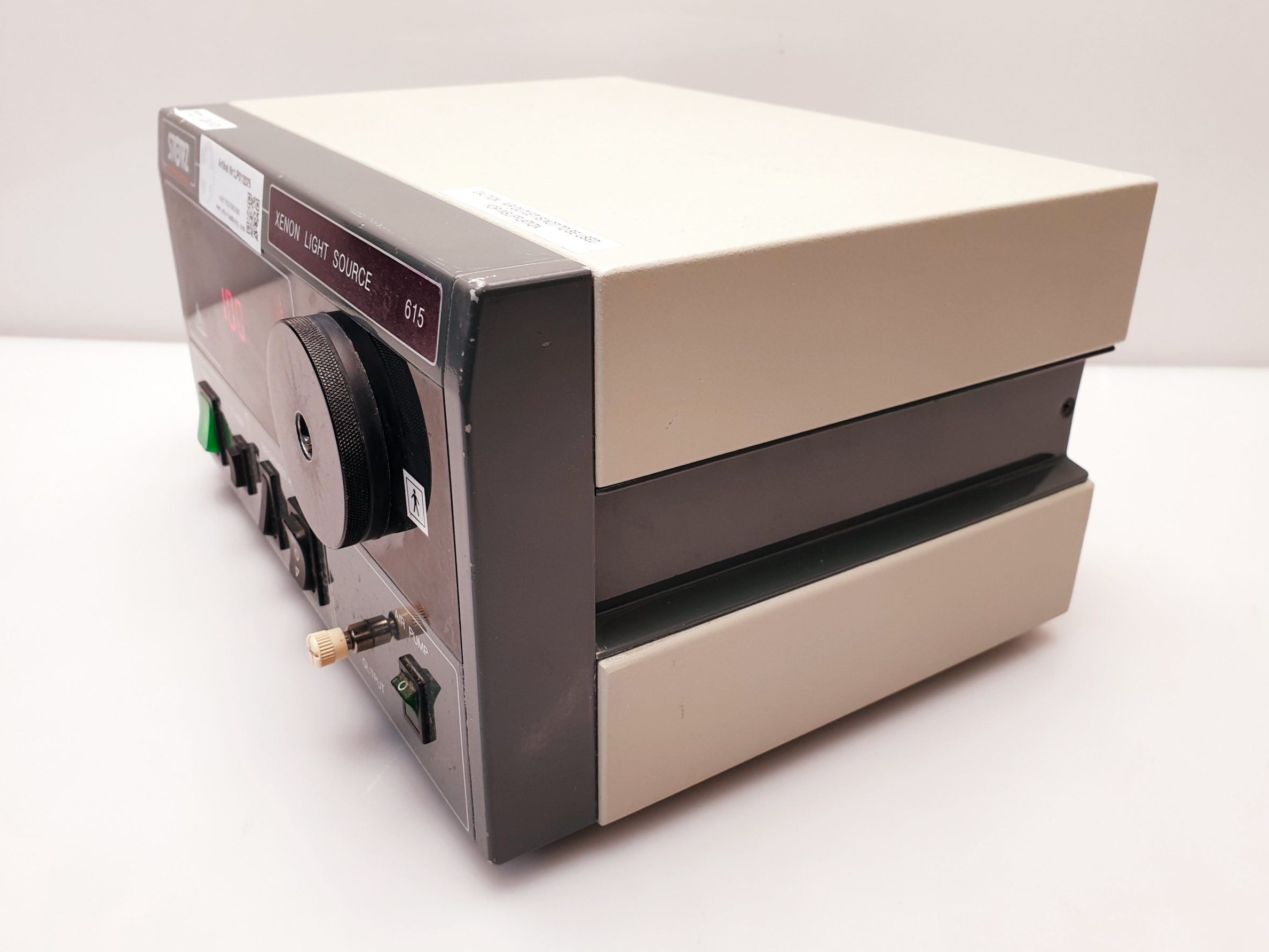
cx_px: 642
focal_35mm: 28
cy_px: 471
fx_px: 1027
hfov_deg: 63.4
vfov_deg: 49.7
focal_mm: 4.3
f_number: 2.4
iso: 80
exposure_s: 1/50
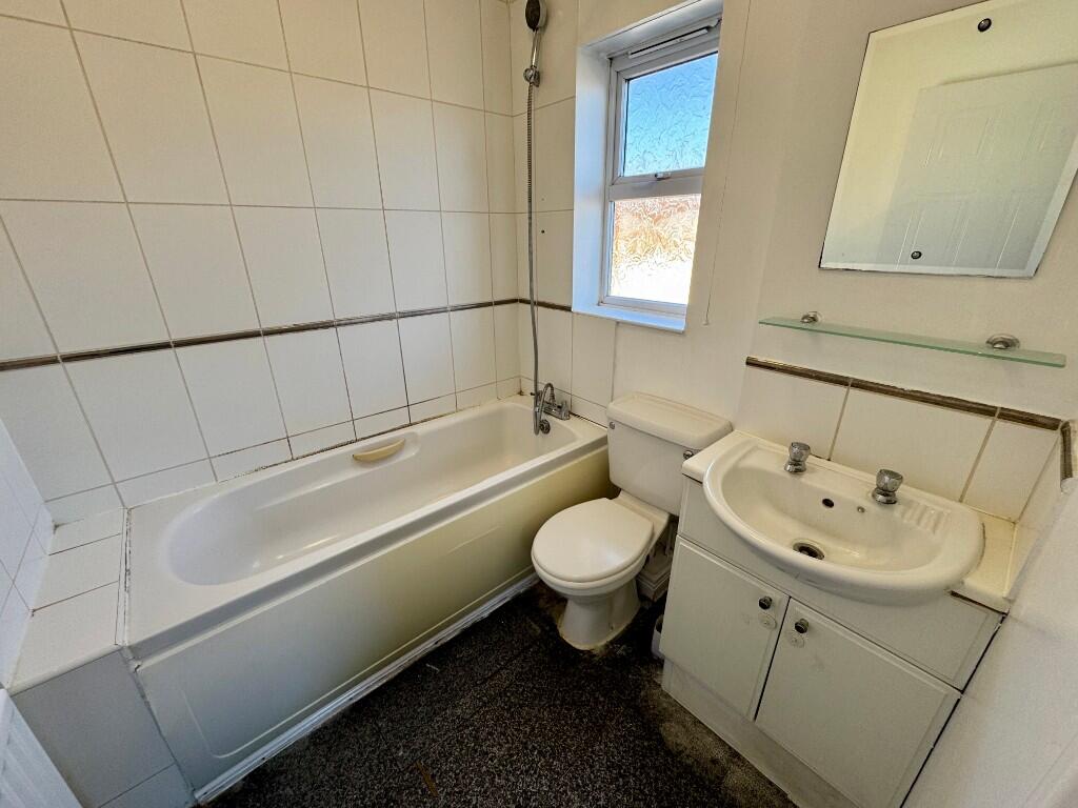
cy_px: 404
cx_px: 539
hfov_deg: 102.1
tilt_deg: -21.7
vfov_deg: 85.7
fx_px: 436
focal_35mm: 14
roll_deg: +0.6
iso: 64
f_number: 2.2
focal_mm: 2.22
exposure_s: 1/100
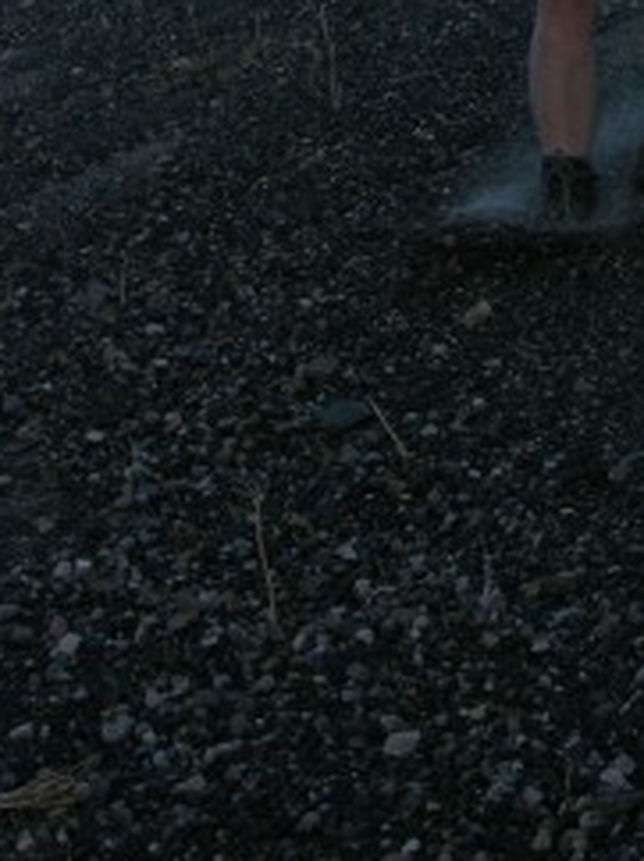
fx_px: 3081
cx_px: 694
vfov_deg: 15.4
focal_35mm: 124
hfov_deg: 11.8
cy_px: -121
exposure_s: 1/183
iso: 50
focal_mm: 10
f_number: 5.7
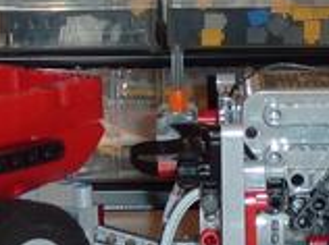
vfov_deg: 7.1
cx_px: -69
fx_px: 1974
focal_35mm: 208
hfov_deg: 9.4
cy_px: 62
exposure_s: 1/30
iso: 100
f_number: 3.5
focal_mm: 5.3
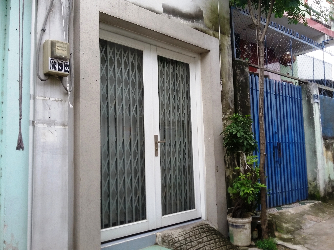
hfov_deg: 58.4
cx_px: 167
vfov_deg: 45.4
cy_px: 125
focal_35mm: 31
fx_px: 299
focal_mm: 3.3
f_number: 2.2
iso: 80
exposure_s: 1/100
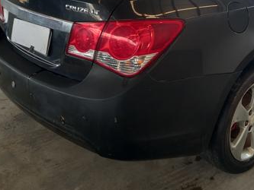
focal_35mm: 48
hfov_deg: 38.7
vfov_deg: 29.2
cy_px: 24
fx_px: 352
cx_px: 188
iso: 64
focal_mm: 4.6
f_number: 2
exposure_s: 1/60
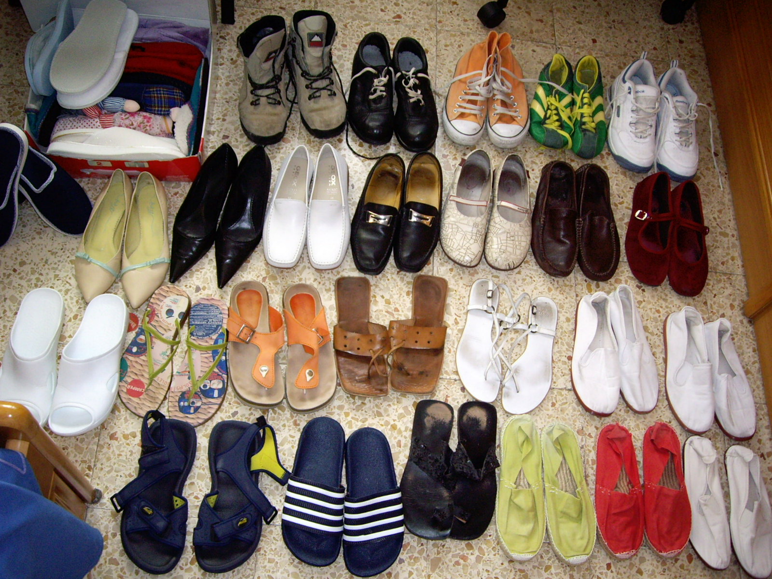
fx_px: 847
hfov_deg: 49.0
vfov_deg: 37.7
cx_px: 386
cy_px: 290
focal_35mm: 38
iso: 200
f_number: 2.7
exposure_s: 1/40
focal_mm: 6.2
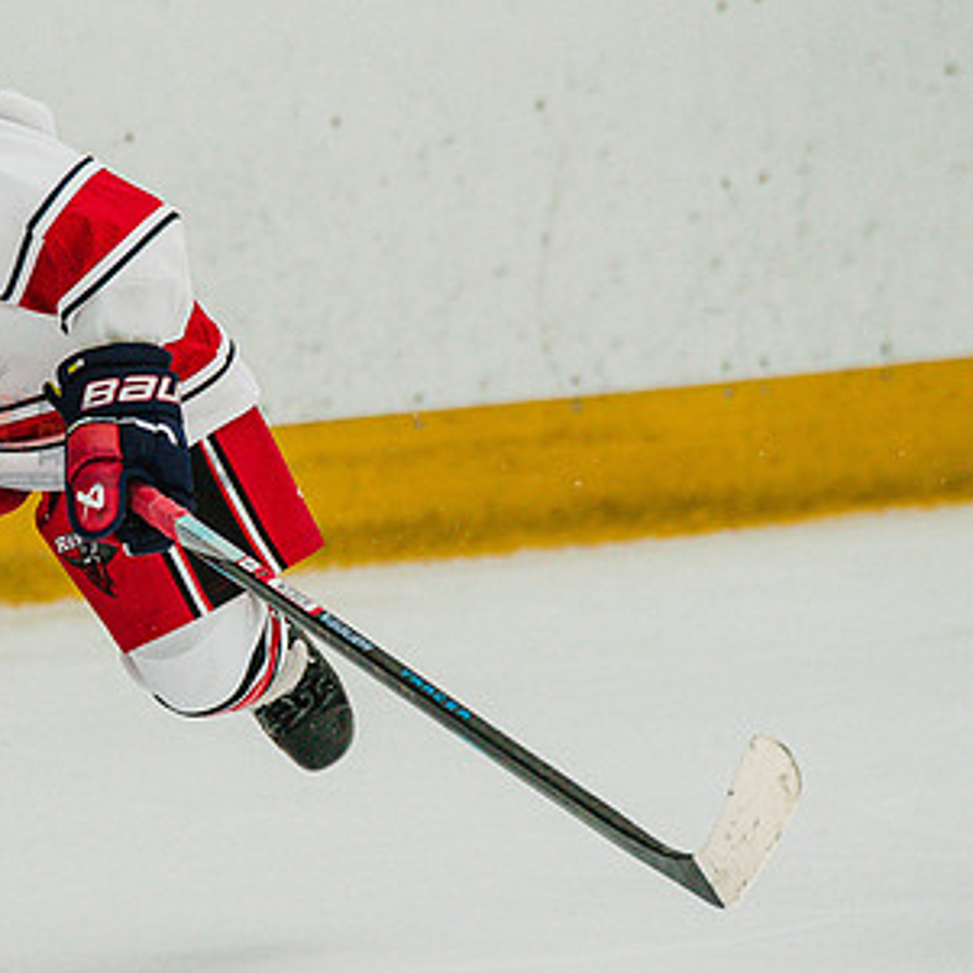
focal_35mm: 786
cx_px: 153
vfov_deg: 2.2
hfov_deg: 2.2
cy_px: 648
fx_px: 24996
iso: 1600
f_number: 4
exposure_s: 1/3200
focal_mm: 300
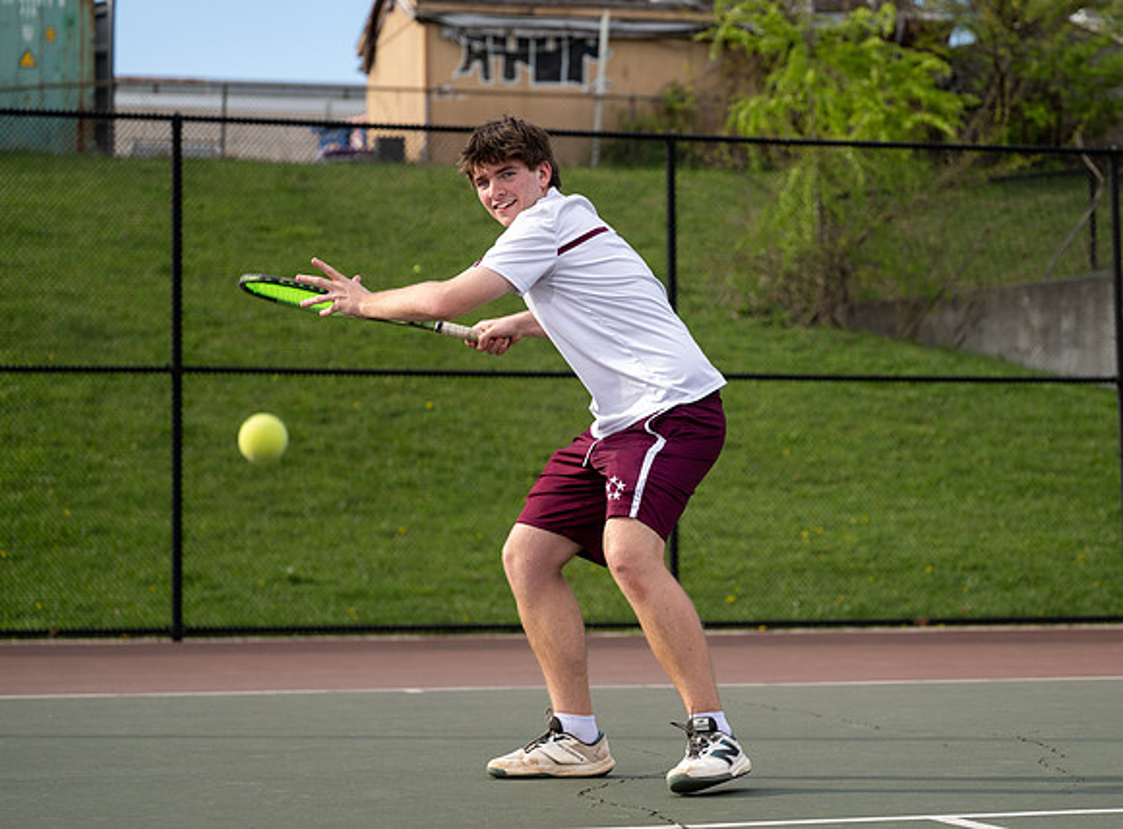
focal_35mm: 90
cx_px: 709
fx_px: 2904
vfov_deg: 16.2
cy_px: 357
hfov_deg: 21.8
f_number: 2.8
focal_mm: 70
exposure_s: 1/400
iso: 80
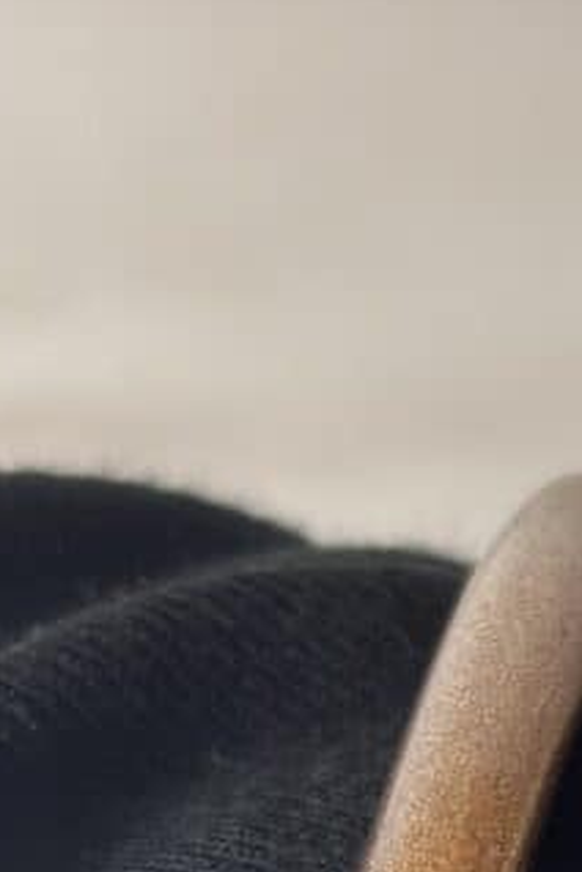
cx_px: 717
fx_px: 4219
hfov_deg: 7.8
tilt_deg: -58.4
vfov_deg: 11.3
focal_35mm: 174
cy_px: 1344
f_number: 1.6
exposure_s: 1/50
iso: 25
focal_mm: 5.96
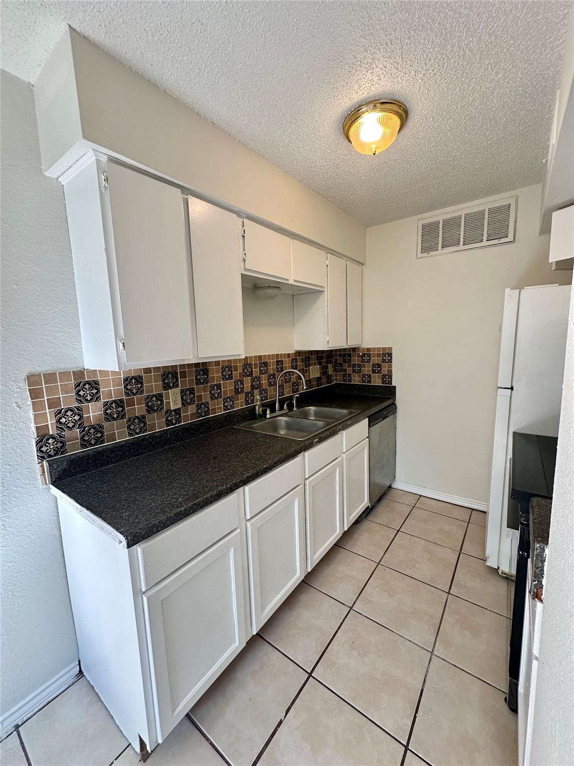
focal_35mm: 14
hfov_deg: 85.7
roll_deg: +1.7
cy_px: 383
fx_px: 310
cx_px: 287
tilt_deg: -7.8
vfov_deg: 102.1
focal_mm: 2.22
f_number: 2.2
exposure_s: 1/120
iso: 160
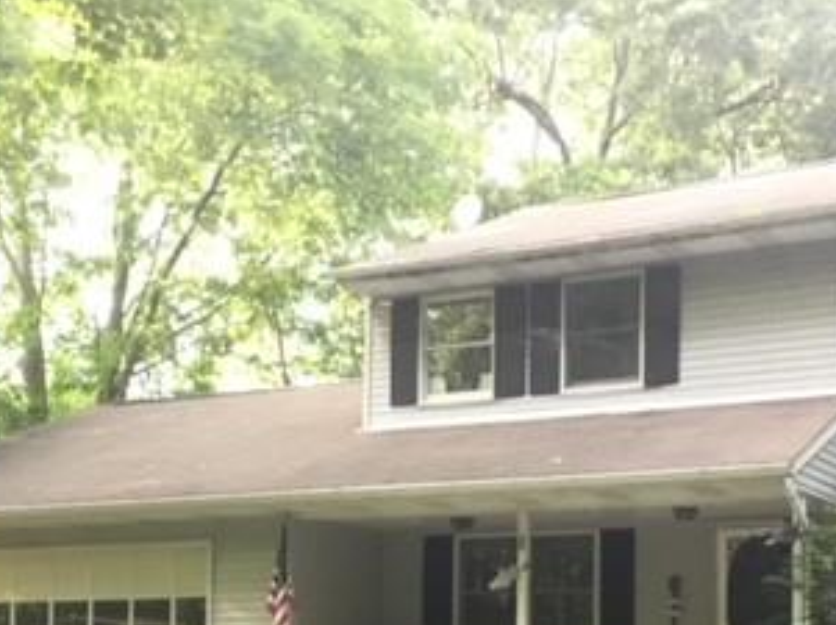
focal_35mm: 66
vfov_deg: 21.7
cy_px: 572
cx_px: 406
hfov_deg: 29.4
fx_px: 1592
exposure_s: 1/30
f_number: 2.4
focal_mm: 3.3
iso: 40
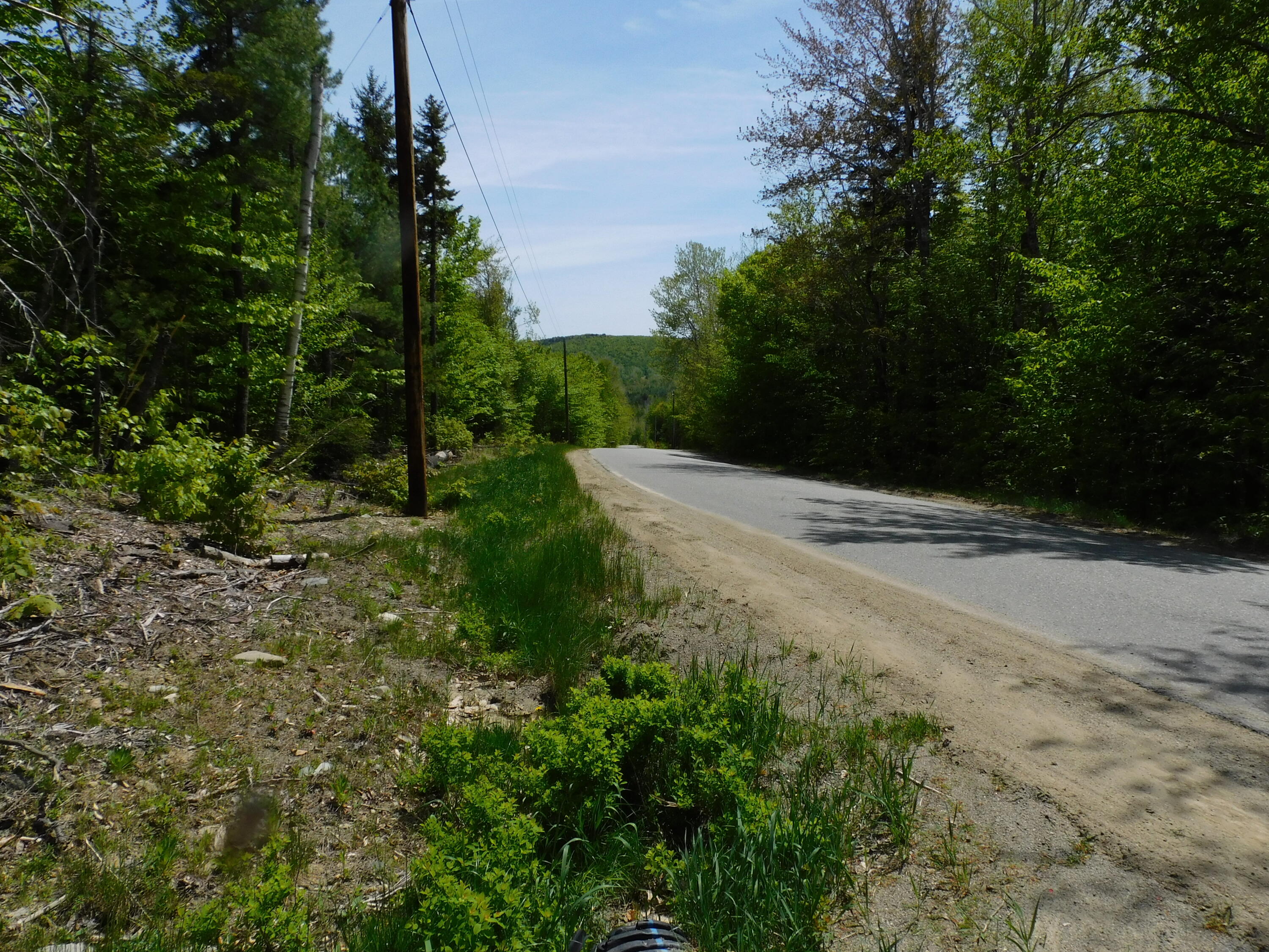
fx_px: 880
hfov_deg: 71.6
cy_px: 476
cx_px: 634
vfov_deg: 56.8
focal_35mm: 24
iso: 125
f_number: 4.2
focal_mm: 4.3
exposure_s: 1/1600
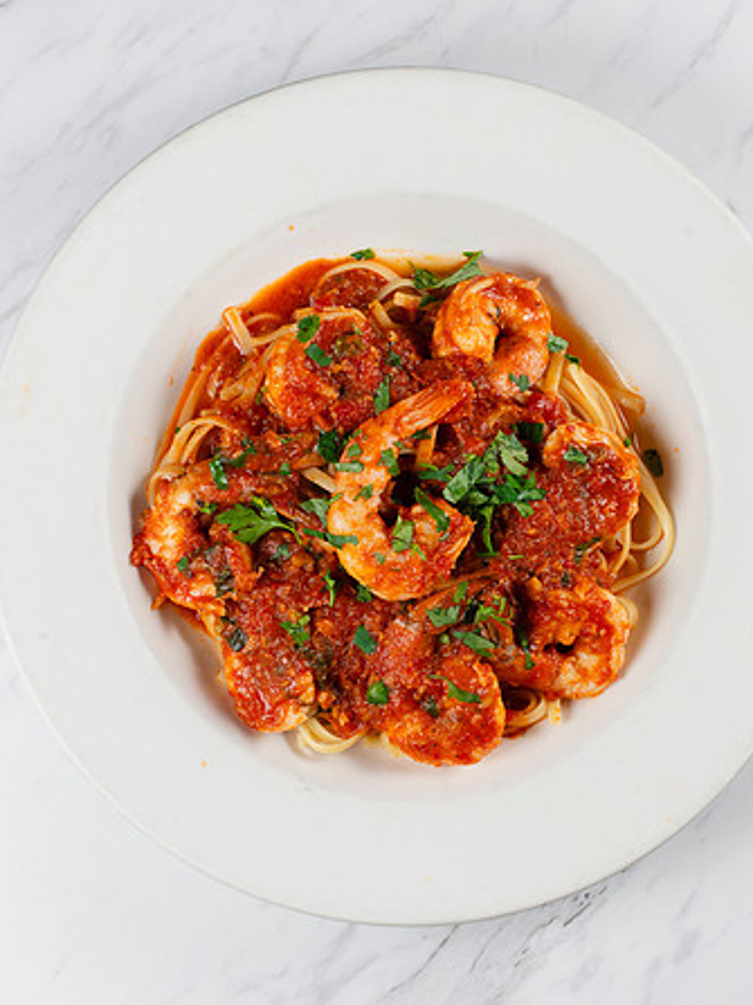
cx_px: 416
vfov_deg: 24.4
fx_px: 2321
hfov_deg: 18.4
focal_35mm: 80
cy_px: 553
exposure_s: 1/200
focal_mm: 50
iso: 200
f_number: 10
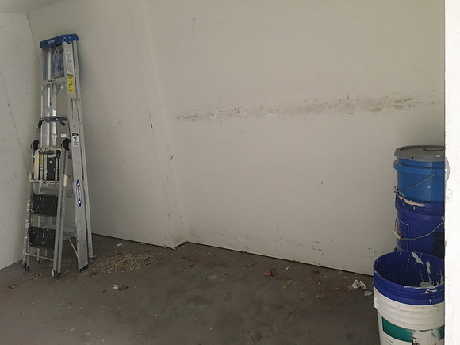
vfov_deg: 48.2
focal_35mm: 29
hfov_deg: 61.7
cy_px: 172
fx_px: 385
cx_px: 230
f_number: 2.2
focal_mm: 4.15
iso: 400
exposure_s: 1/15
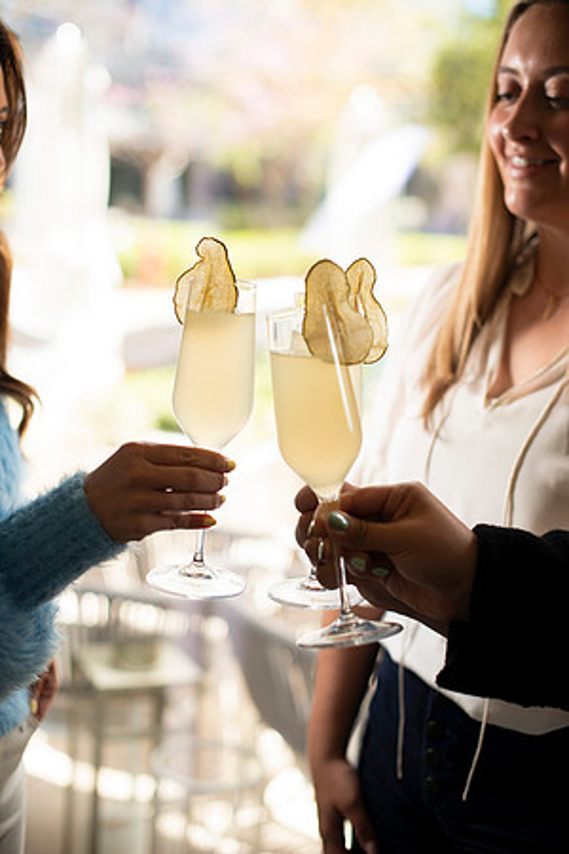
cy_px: 427
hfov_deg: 27.0
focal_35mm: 50
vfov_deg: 39.6
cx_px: 284
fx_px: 1185
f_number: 2.2
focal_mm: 50
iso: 200
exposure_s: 1/200
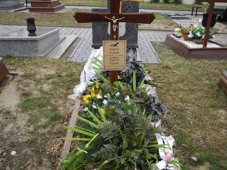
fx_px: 249
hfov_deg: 49.0
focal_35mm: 38
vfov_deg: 37.7
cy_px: 85
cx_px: 114
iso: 100
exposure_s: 1/80
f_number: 3.2
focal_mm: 8.1
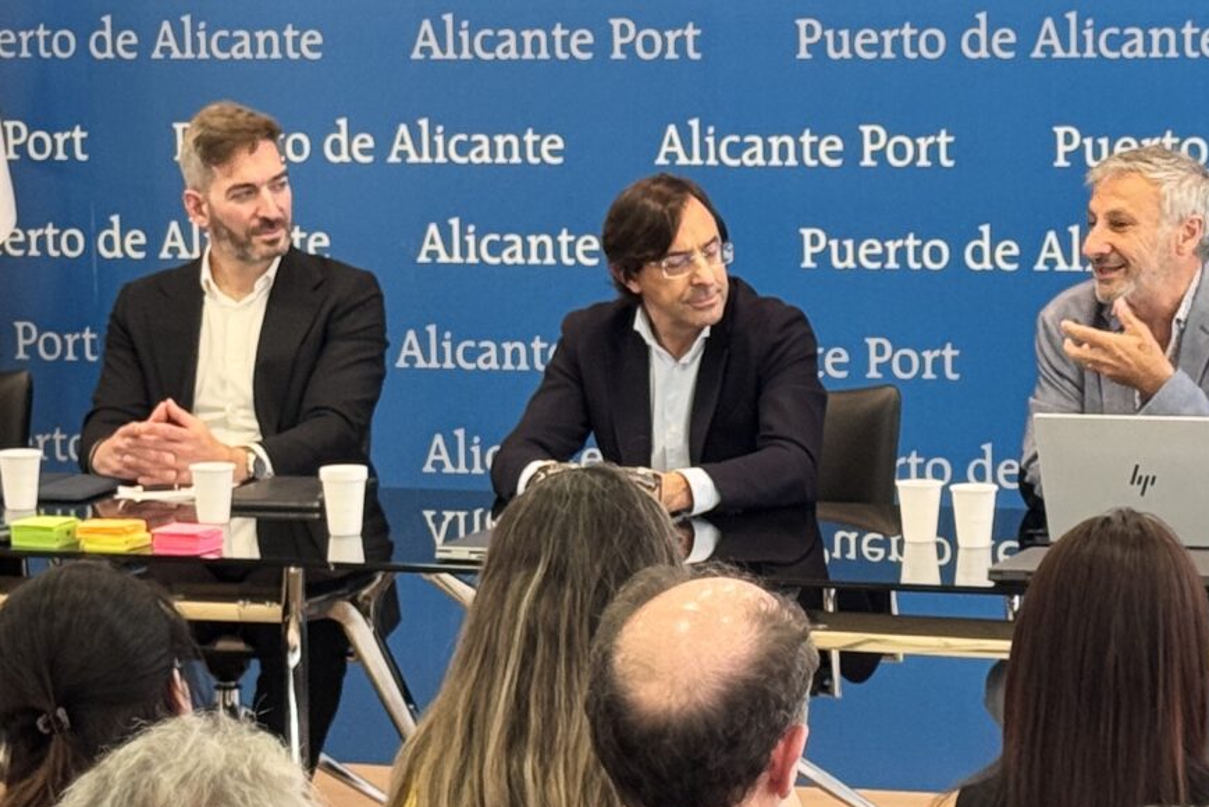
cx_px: 824
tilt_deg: -6.4
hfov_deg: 13.9
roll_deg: +1.5
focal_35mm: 147
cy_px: 490
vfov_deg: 9.3
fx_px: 4938
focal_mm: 6.76
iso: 80
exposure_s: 1/50
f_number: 1.78
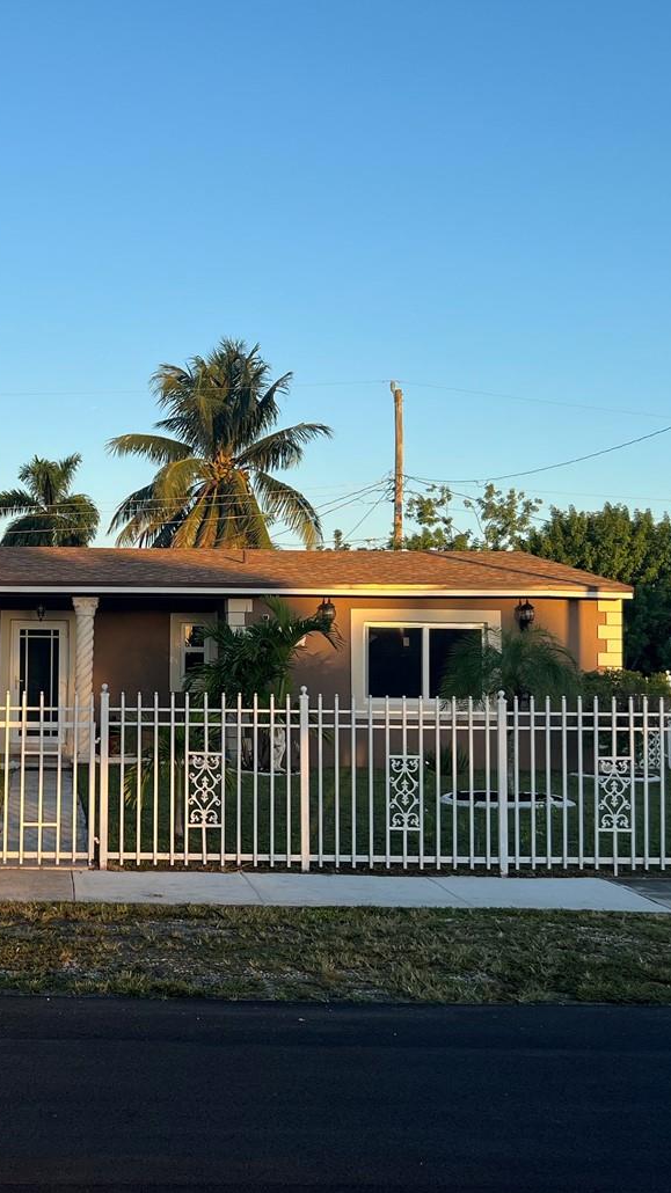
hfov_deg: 26.1
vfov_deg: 46.4
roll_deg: -0.4
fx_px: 1392
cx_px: 57
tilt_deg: +2.5
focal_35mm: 44
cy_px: 601
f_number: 1.5
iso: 50
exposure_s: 1/1311
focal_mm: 5.7
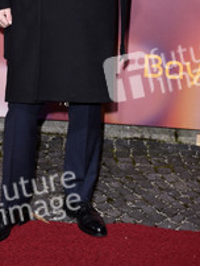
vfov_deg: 19.7
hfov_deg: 15.2
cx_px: 51
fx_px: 746
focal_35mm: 97
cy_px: 5
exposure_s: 1/160
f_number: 6.3
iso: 160
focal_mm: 34
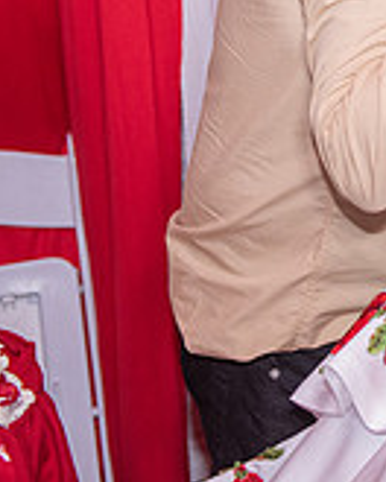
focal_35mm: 158
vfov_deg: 12.0
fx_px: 2256
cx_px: 699
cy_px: -25
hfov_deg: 9.3
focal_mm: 48
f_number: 3.2
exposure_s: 1/160
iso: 800
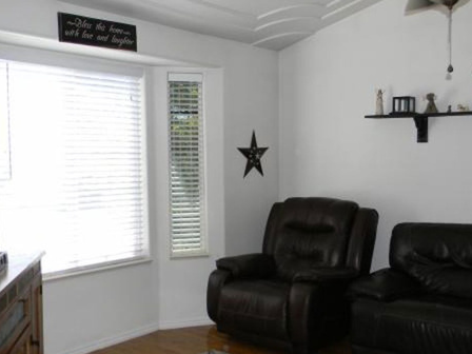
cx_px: 251
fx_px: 545
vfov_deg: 36.0
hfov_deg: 46.8
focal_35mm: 40
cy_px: 185
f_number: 3.5
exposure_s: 1/72.4
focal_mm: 5
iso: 112
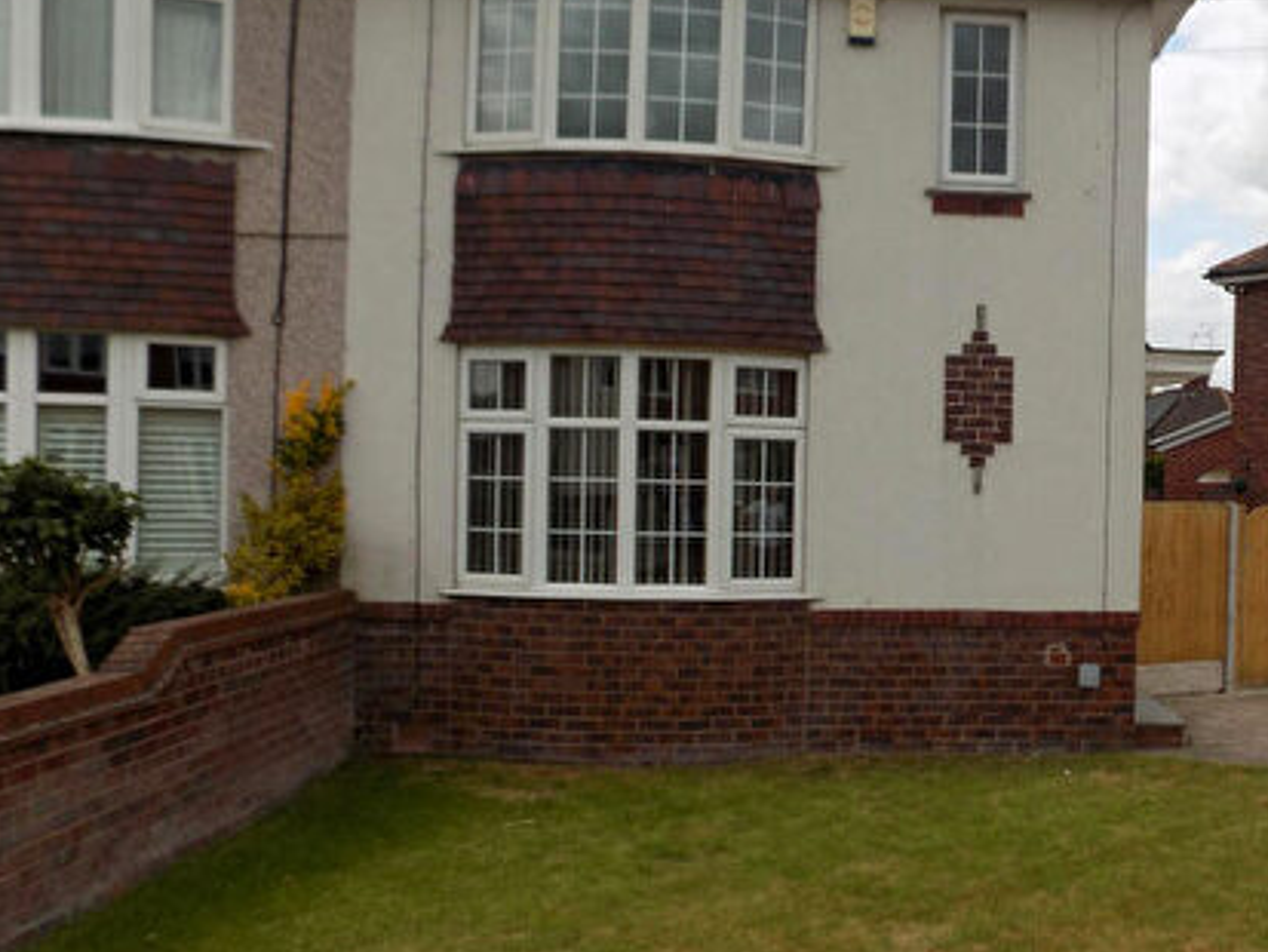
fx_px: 1429
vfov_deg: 36.8
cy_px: 514
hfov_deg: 45.7
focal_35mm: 39
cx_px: 992
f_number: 3.1
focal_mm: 4
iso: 80
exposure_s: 1/1000
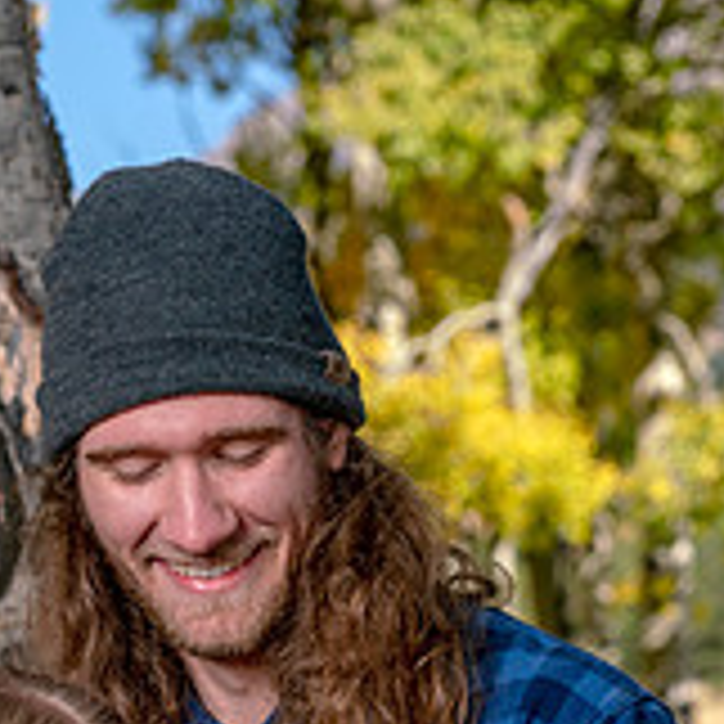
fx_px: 3100
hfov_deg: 13.3
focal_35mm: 131
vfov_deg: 12.8
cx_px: 153
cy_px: 994
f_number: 4.5
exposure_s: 1/1000
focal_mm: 55
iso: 160
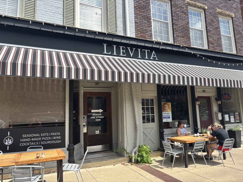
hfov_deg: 67.3
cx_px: 122
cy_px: 91
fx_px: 183
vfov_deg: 53.1
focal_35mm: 26
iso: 50
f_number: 1.6
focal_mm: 5.96
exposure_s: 1/1949
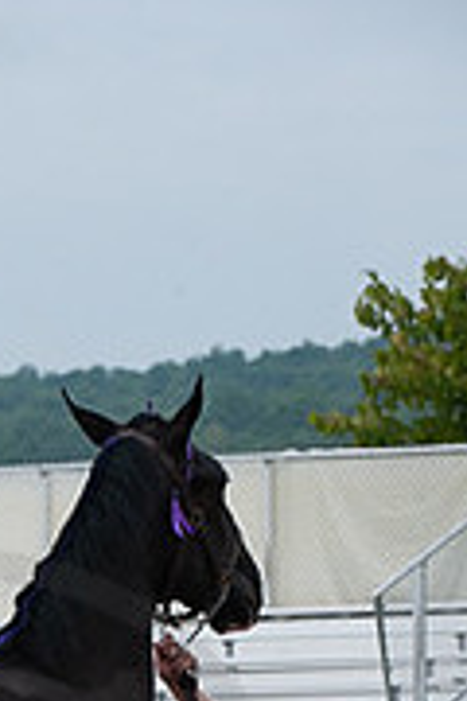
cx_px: -37
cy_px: 868
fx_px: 7296
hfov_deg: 3.7
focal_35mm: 375
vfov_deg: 5.5
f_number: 5.6
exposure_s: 1/1250
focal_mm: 150
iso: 640
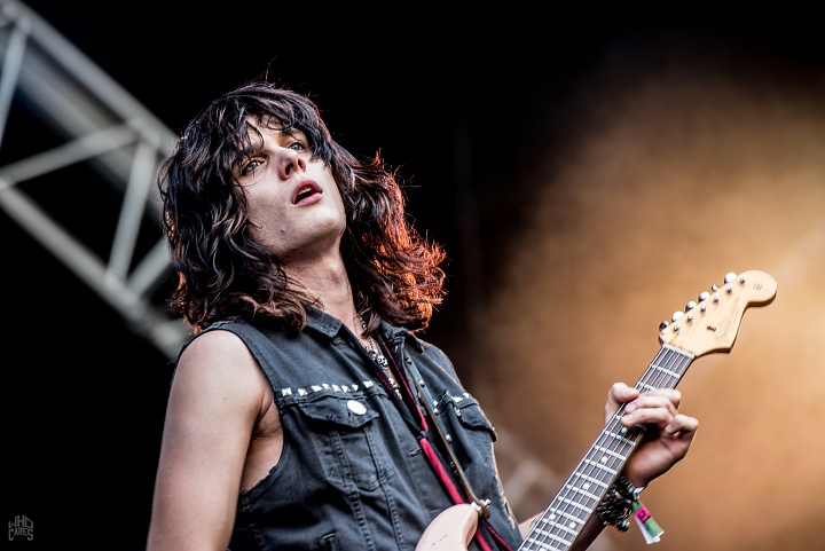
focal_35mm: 200
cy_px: 276
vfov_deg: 6.9
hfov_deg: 10.3
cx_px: 412
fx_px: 4586
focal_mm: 200
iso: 320
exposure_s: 1/100
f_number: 4.5
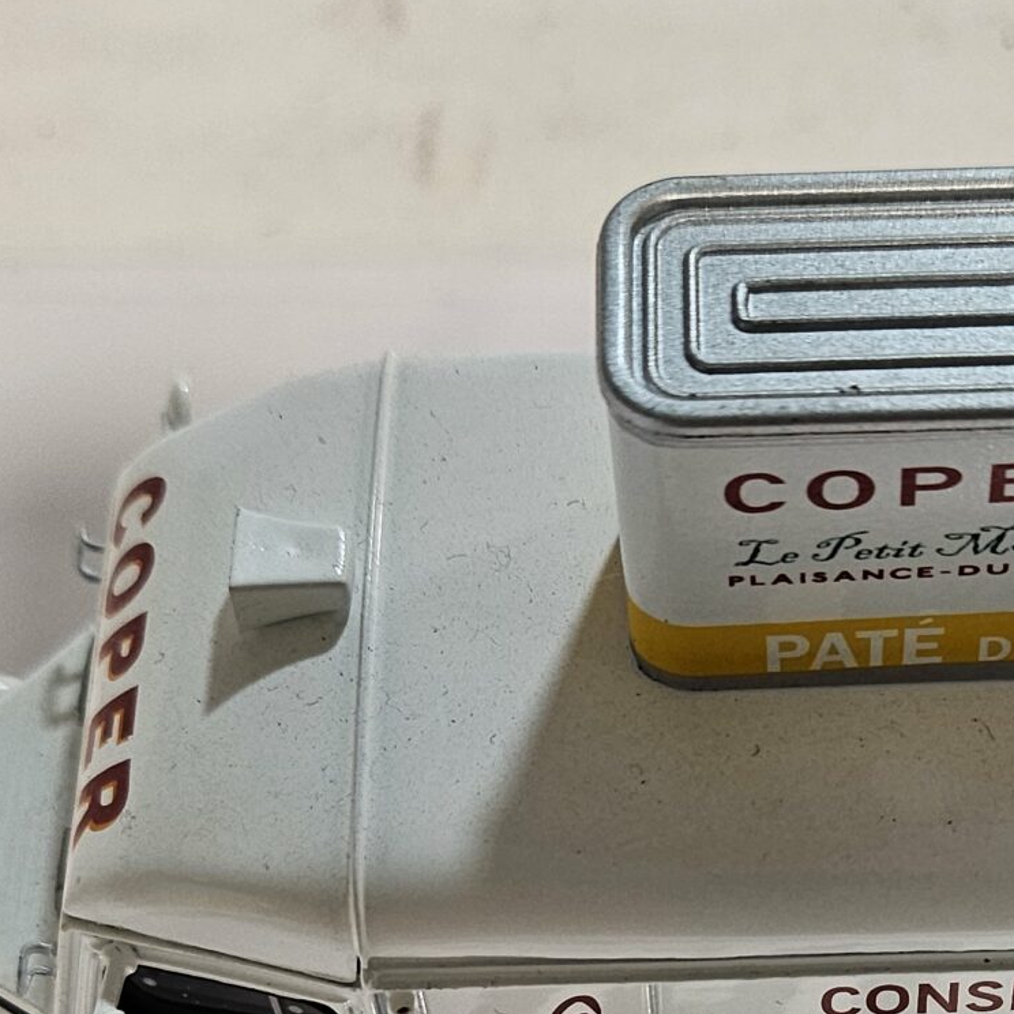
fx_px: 2419
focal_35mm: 73
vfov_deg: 22.7
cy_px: 1032
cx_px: 691
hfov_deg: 23.5
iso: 160
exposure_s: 1/100
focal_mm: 5
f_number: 1.8
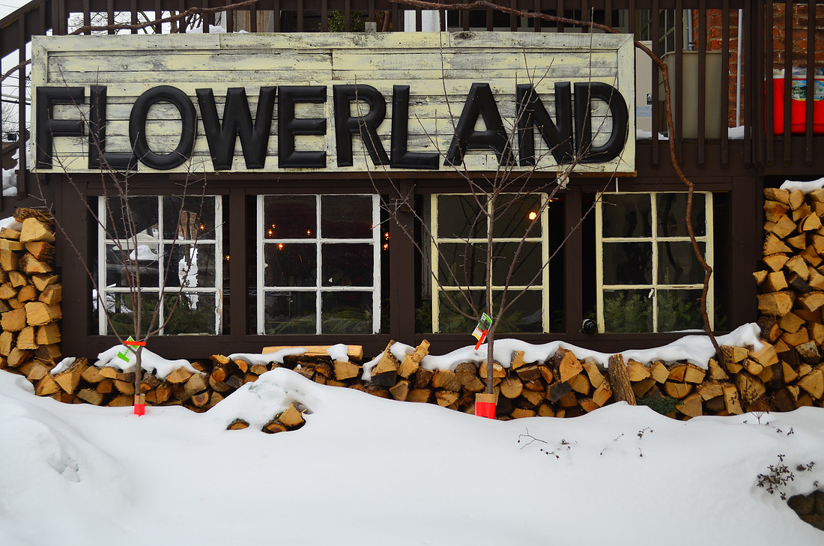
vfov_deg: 25.6
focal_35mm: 52
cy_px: 273
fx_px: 1199
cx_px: 412
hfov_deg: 37.9
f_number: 6.3
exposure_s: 1/160
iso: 100
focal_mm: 35
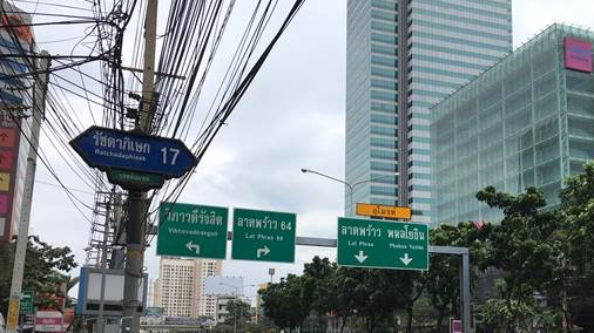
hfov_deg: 50.1
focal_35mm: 40
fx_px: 630
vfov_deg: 29.3
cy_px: 240
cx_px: 365
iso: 25
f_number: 2.2
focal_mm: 4.15
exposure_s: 1/1026
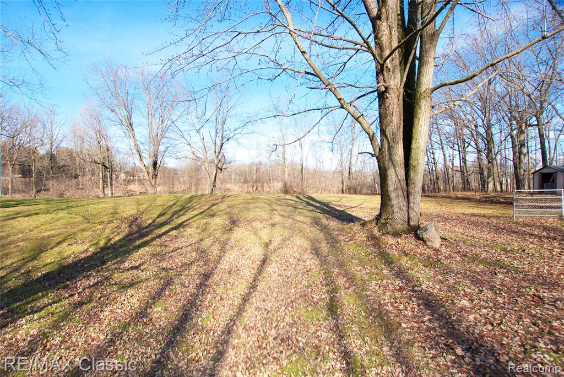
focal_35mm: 15
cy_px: 188
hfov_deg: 100.4
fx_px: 235
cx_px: 282
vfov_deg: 77.4
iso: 250
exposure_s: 1/250
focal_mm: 10
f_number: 6.3
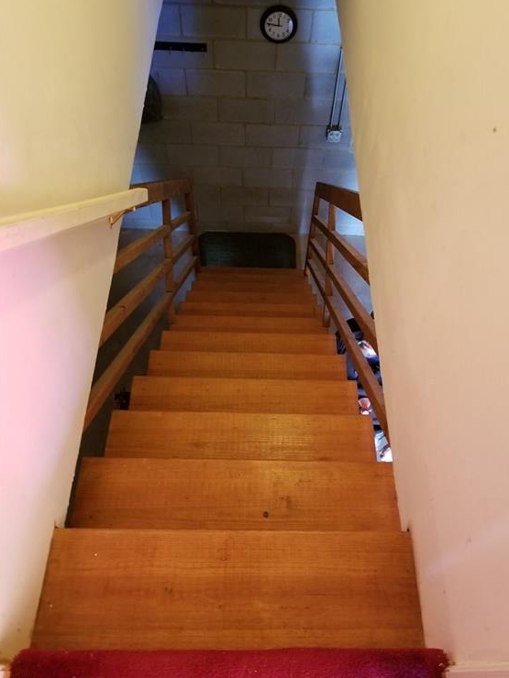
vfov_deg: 65.3
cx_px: 260
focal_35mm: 27
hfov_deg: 51.4
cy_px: 340
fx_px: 529
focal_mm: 4.25
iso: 200
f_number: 1.7
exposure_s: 1/12
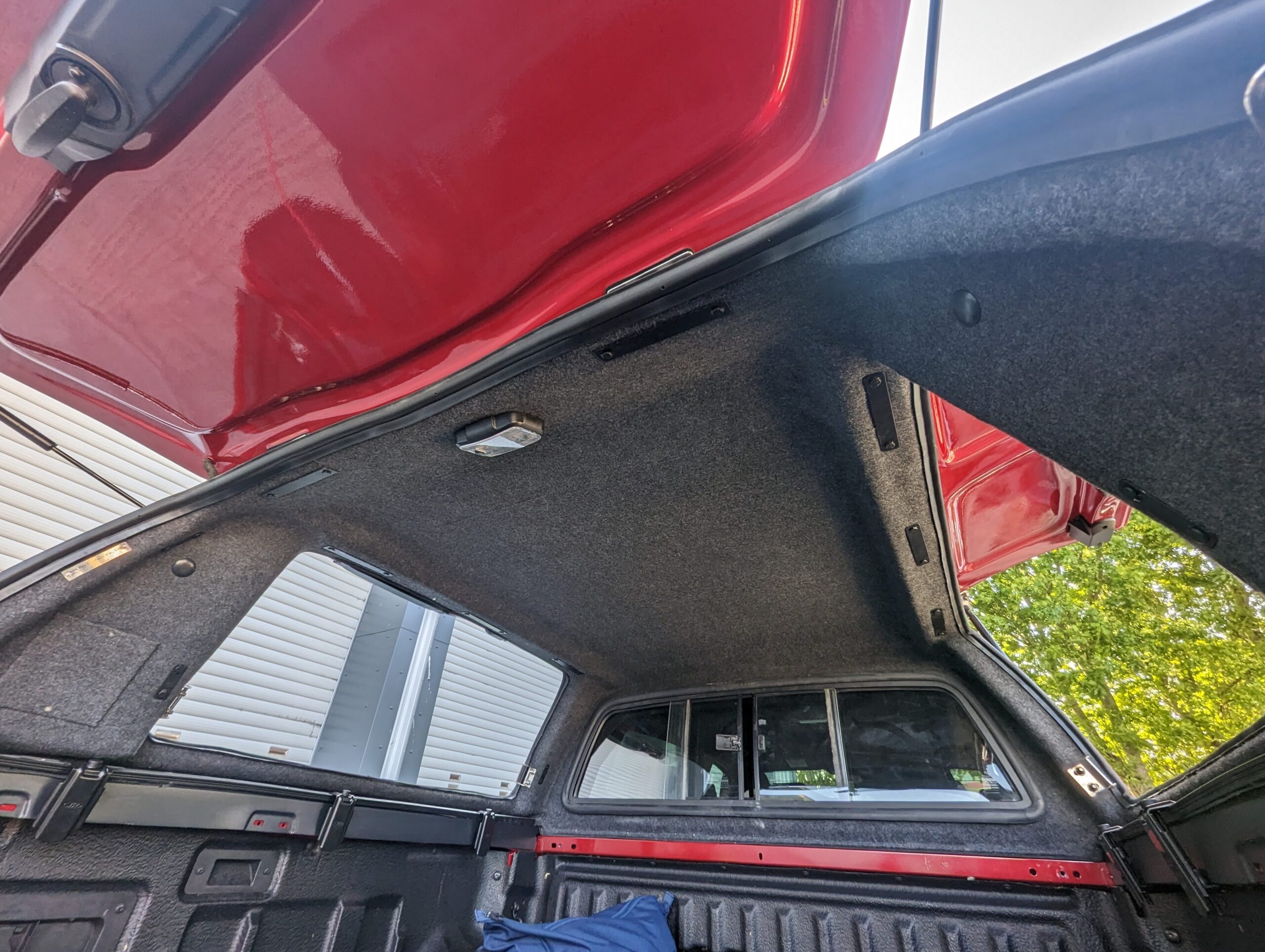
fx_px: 476
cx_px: 632
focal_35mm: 13
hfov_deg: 106.1
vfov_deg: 90.1
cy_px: 476
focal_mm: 1.95
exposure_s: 1/122
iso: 26
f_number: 2.2
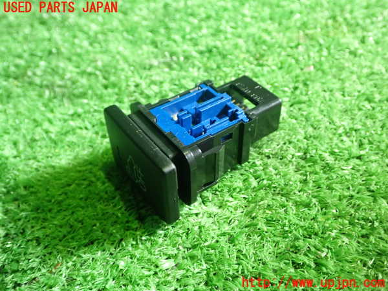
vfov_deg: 37.7
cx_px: 194
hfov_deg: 49.0
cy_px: 146
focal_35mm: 38
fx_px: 426
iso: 640
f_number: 2.7
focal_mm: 6.83
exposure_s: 1/40
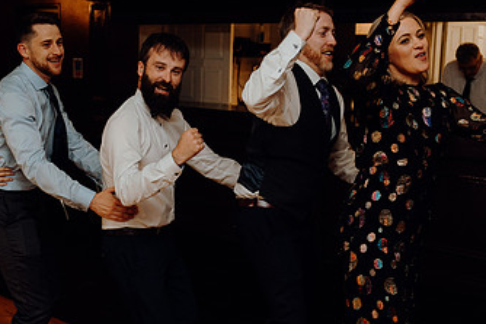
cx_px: 185
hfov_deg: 33.8
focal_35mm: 59
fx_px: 797
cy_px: 179
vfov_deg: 23.0
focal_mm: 34
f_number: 2.8
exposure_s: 1/160
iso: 1250
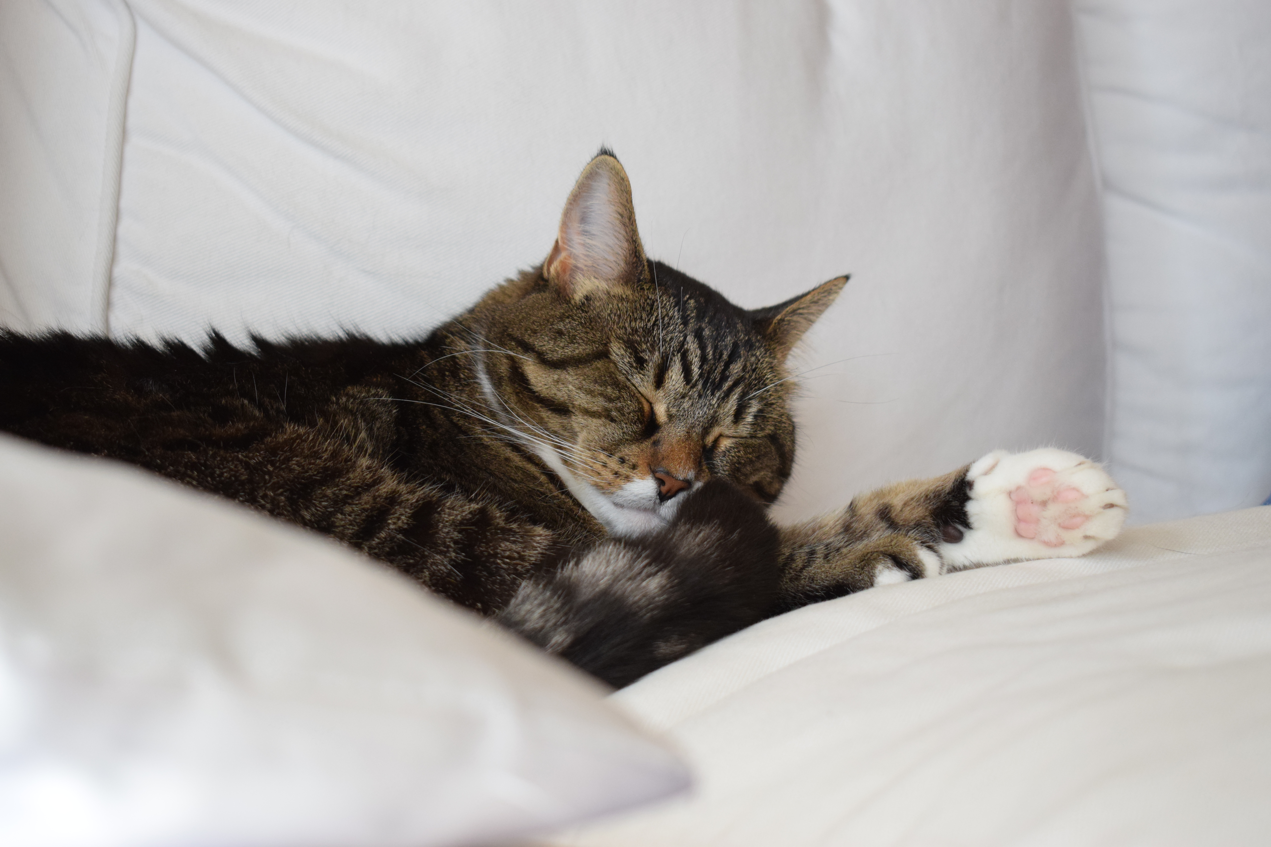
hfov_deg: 31.9
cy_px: 424
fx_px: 2224
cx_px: 636
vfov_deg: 21.6
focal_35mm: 63
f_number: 5
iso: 1250
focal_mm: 42
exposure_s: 1/500
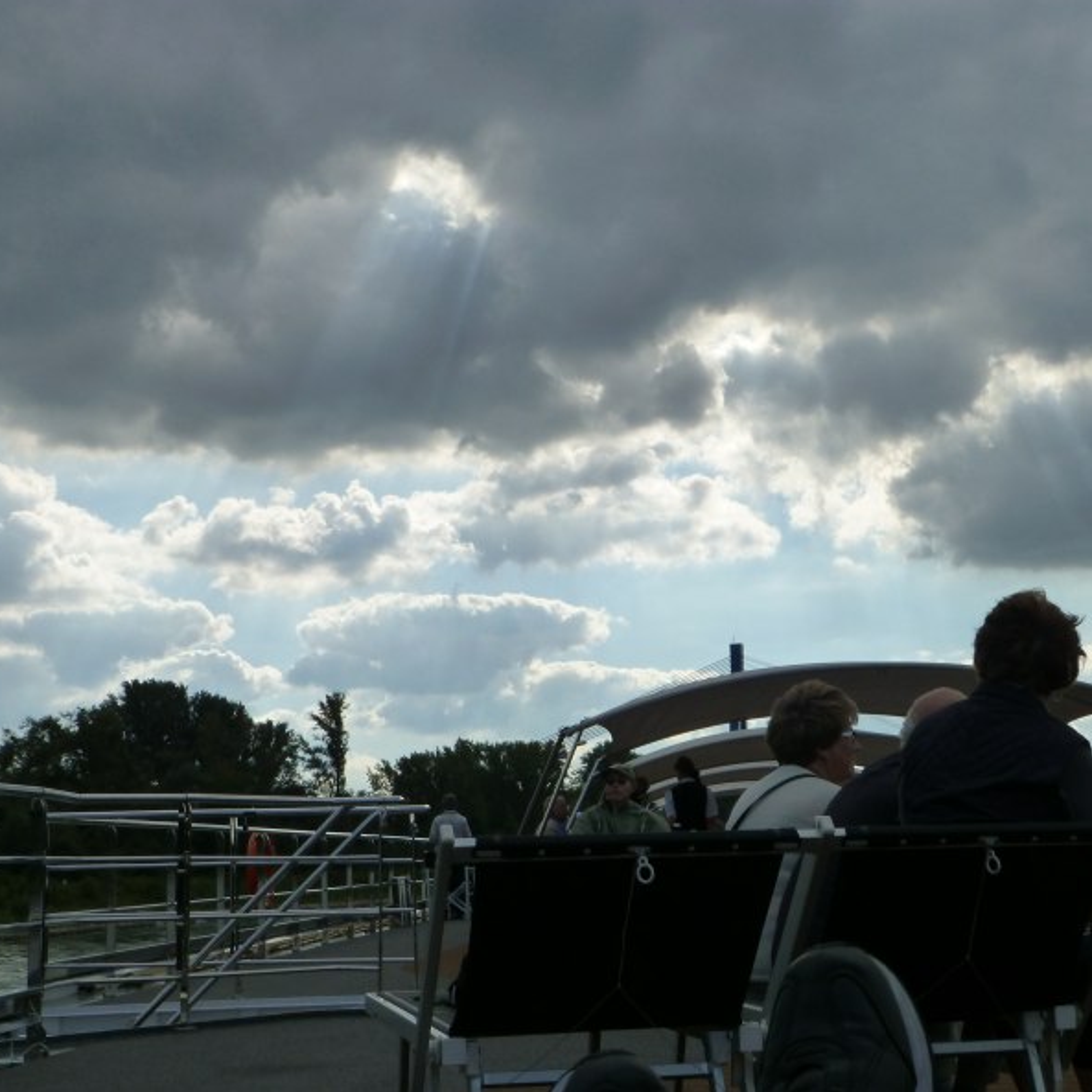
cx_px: 606
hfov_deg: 30.5
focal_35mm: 56
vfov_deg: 30.6
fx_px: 1999
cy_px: 545
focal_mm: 8.5
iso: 160
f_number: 4.5
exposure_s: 1/1600
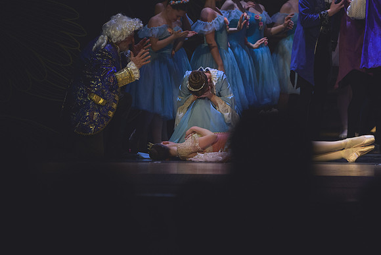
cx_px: 190
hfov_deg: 6.9
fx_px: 3177
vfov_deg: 4.6
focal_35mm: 300
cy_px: 128
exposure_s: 1/320
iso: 3600
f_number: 2.8
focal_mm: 200
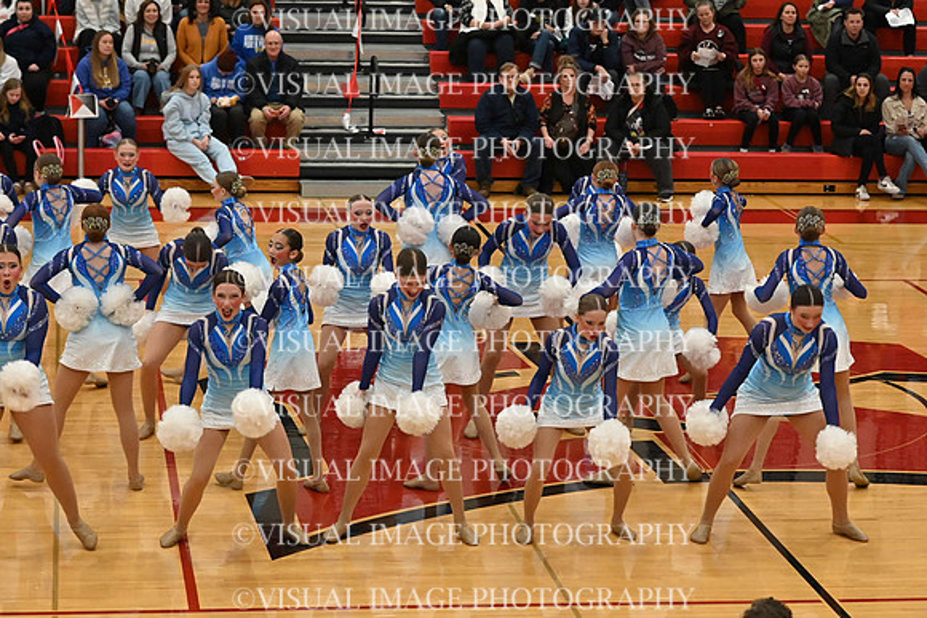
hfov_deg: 19.5
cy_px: 309
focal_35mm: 105
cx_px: 464
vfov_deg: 13.0
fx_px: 2704
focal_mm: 70
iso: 6400
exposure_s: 1/400
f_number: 4
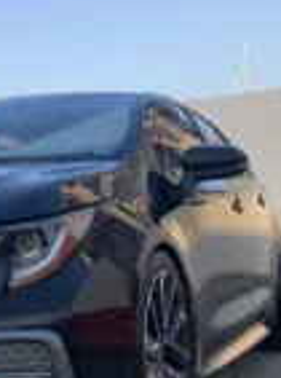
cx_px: -62
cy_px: 64
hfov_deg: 18.7
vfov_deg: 25.8
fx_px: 805
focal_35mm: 74
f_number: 1.8
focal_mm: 4.25
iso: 32
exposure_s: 1/858
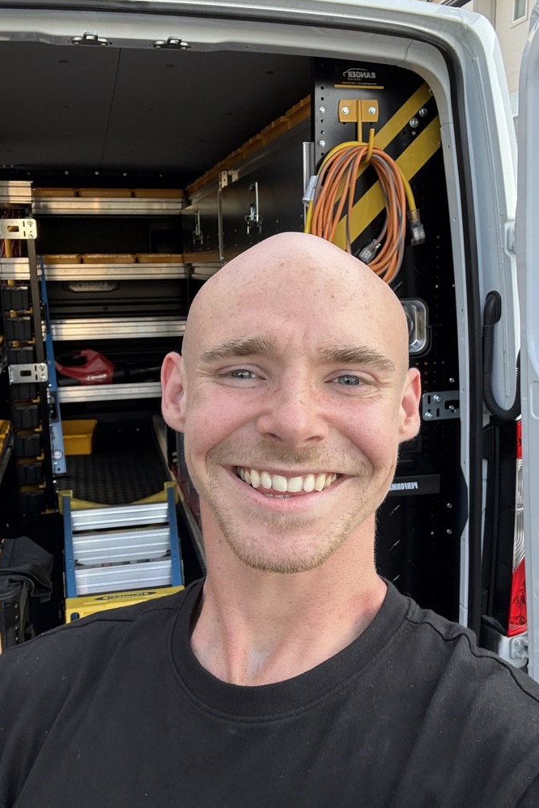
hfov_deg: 41.1
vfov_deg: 58.7
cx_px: 256
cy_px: 396
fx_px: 718
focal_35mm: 32
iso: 20
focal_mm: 2.69
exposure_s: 1/136
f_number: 1.9
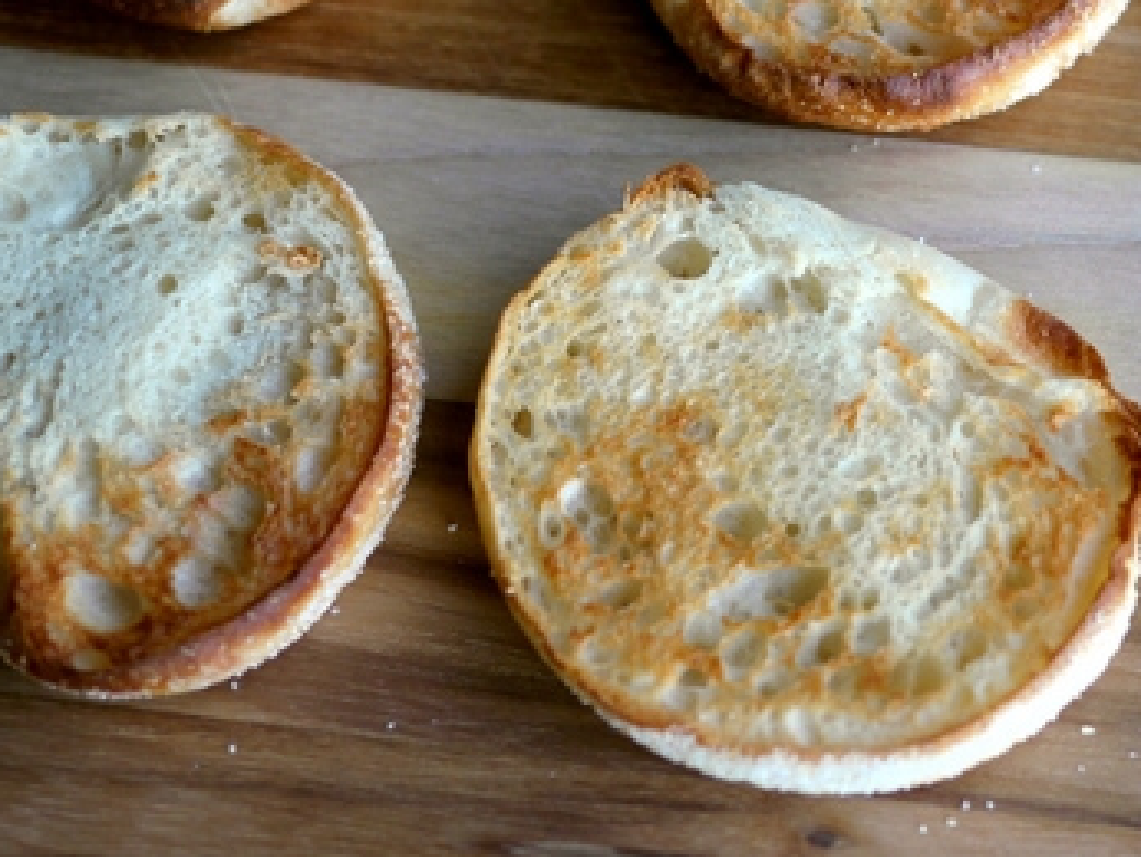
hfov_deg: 23.3
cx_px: 839
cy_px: 252
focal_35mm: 83
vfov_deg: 17.7
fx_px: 2738
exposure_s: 1/250
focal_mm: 25
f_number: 2
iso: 100
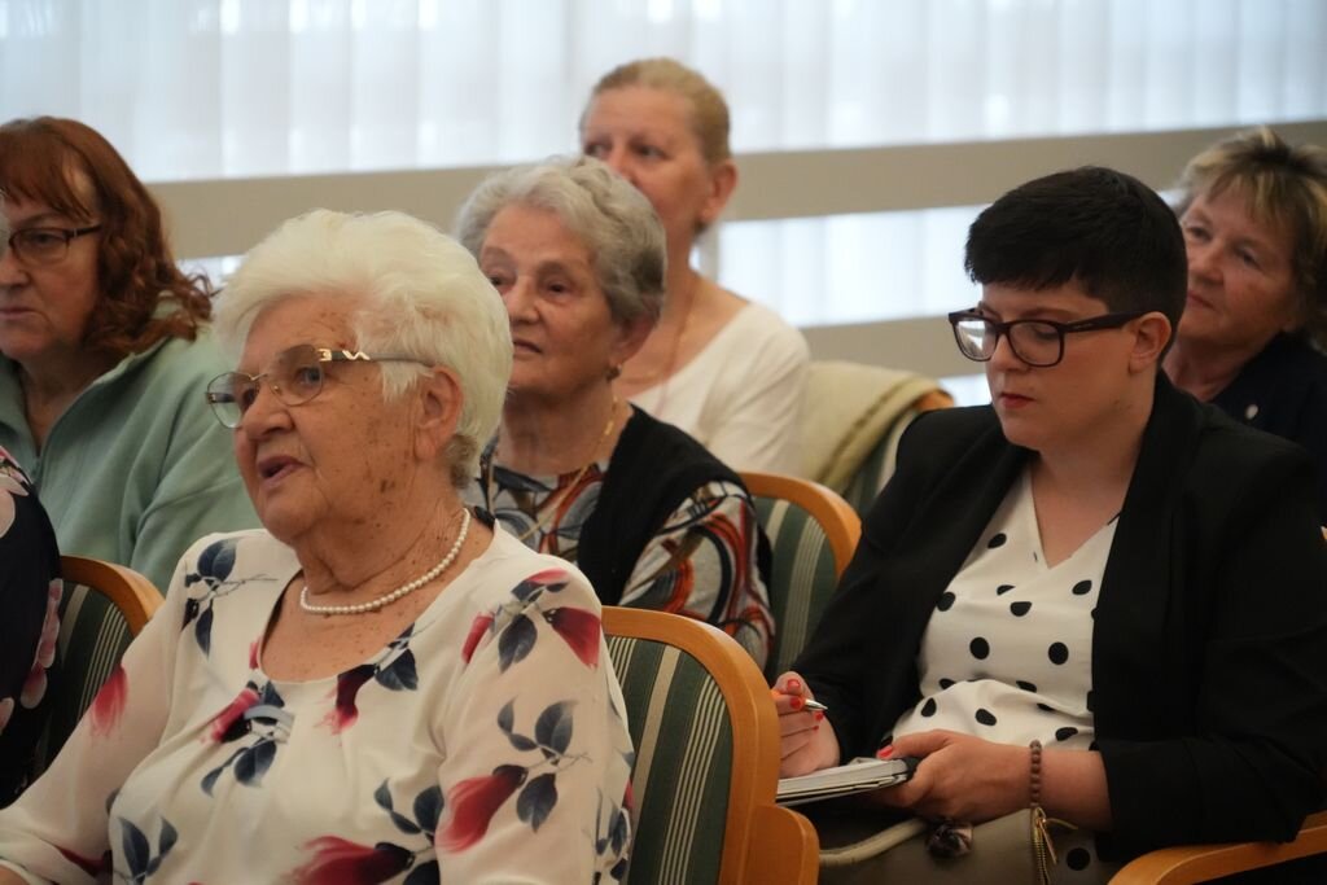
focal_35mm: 172
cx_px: 664
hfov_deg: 11.9
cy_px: 442
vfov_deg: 8.0
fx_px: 6341
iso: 12800
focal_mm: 172
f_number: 6.3
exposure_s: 1/160
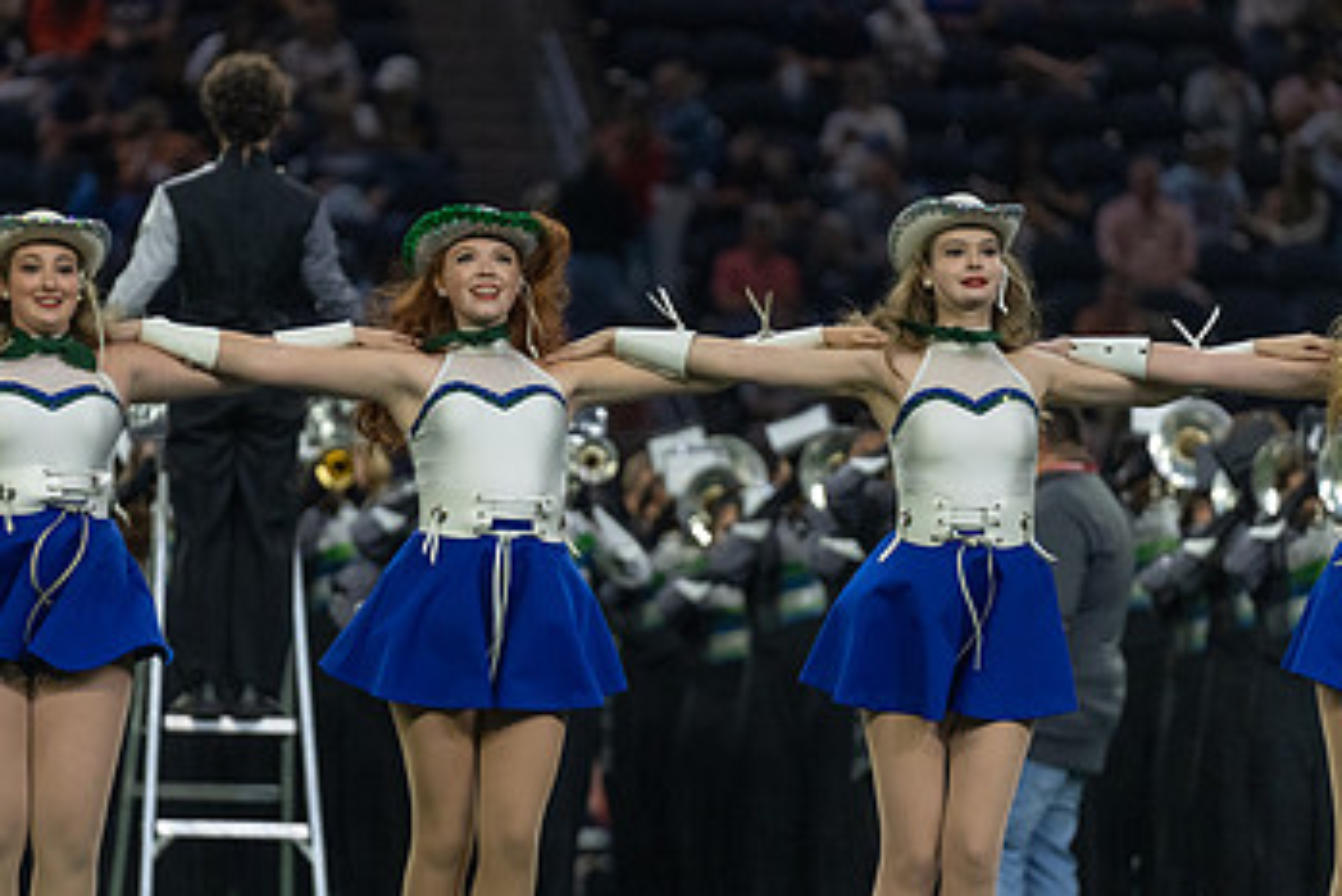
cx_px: 488
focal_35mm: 332
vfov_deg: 4.1
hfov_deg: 6.2
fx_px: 12381
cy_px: 517
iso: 2500
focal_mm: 200
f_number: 2.8
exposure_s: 1/1000
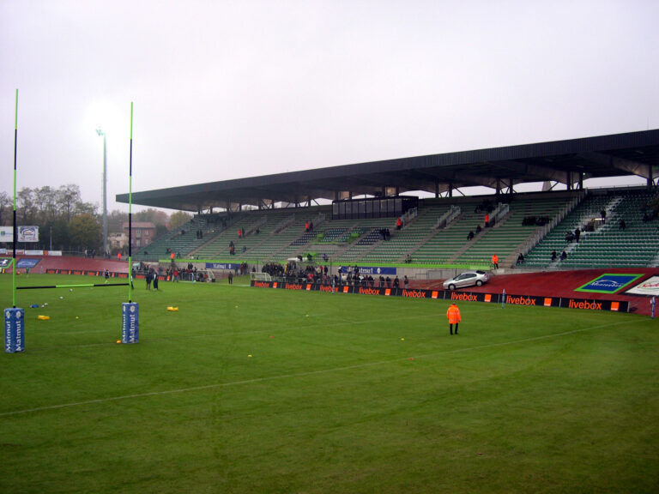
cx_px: 330
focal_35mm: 38
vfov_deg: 37.7
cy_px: 247
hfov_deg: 49.0
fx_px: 723
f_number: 2.8
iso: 100
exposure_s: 1/71.2
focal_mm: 8
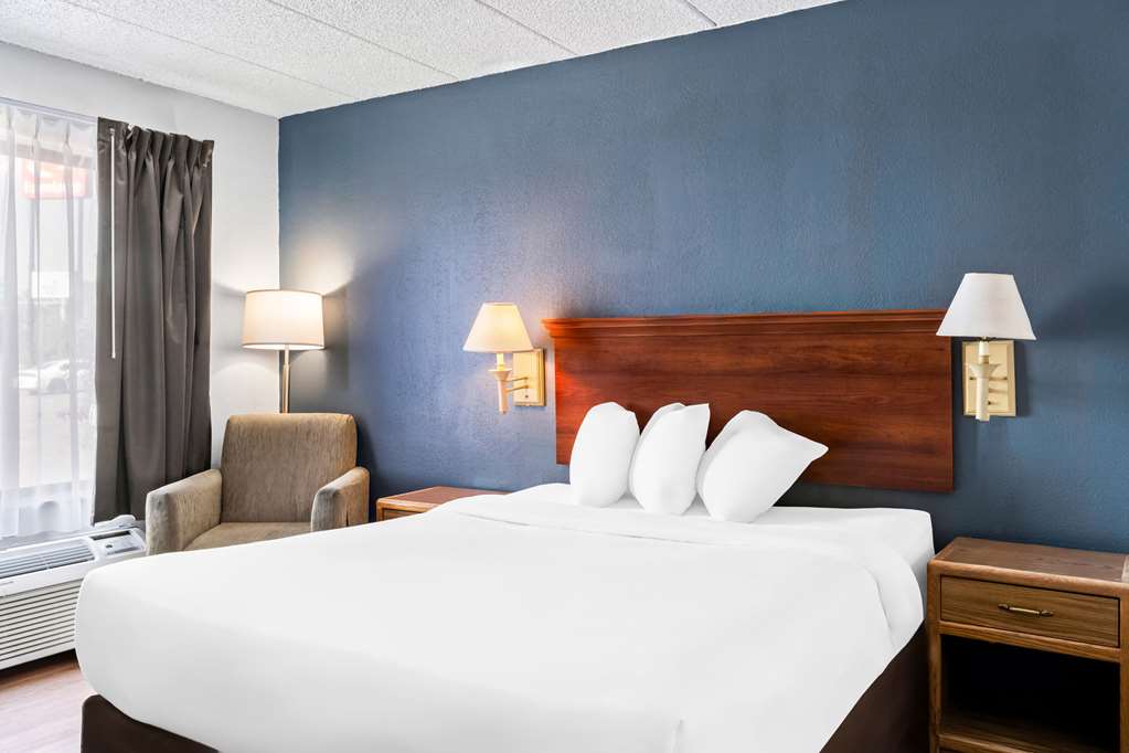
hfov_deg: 64.6
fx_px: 894
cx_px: 564
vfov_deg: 45.7
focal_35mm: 28
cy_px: 376
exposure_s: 1.6
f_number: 11
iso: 400
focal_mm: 28.5
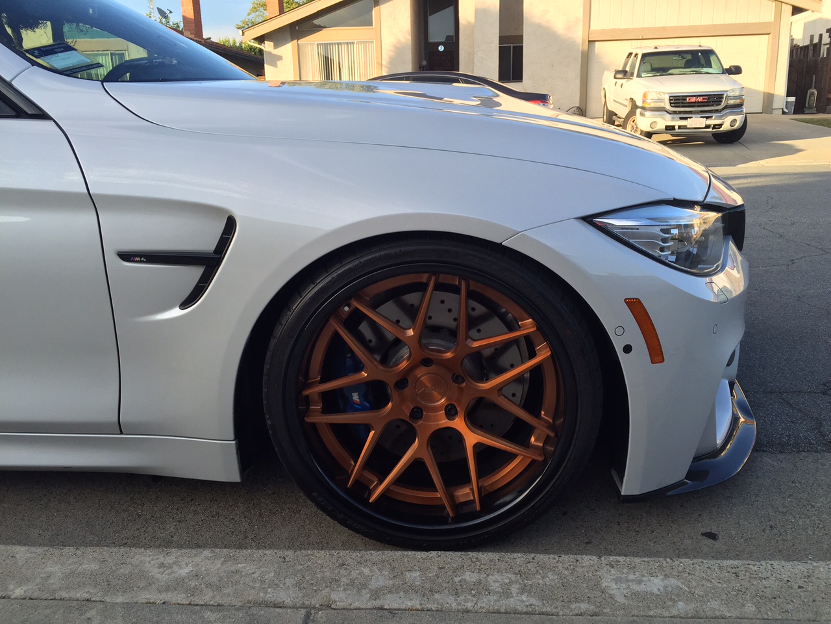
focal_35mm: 29
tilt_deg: -13.0
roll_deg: -0.2
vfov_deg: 48.2
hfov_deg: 61.7
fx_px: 696
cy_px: 312
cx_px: 416
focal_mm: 4.15
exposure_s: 1/412
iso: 32
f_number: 2.2
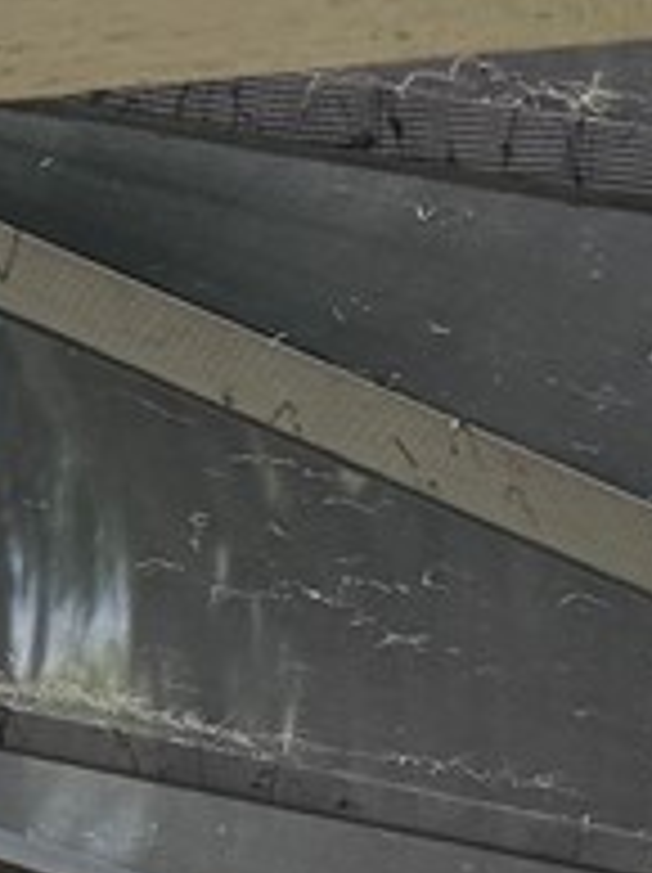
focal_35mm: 198
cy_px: 2480
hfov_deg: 6.2
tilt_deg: -9.4
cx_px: -1920
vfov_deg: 8.6
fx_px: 4983
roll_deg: -0.9
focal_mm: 6.76
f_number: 1.78
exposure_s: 1/4673
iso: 80
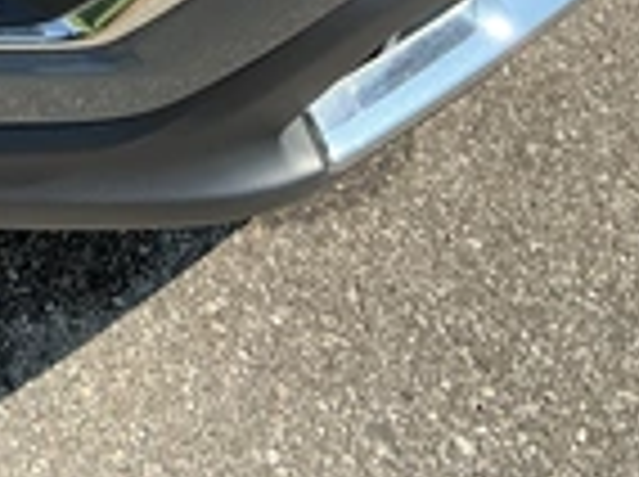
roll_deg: -4.5
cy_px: -162
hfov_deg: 23.5
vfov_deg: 17.3
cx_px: -27
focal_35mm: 79
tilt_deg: -38.7
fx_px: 1456
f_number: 1.8
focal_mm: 3
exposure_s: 1/759
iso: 25
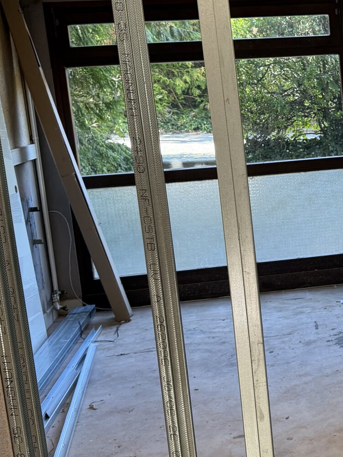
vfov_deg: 31.7
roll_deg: +3.3
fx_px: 806
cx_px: 415
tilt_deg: -9.5
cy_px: 214
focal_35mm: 61
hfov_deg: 22.1
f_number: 1.78
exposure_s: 1/100
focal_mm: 6.76
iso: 125
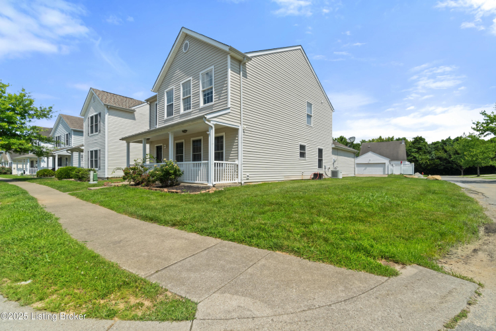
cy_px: 166
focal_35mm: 15
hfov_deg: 100.4
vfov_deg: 77.3
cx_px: 248
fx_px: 207
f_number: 10
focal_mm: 10
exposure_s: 1/640
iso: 400
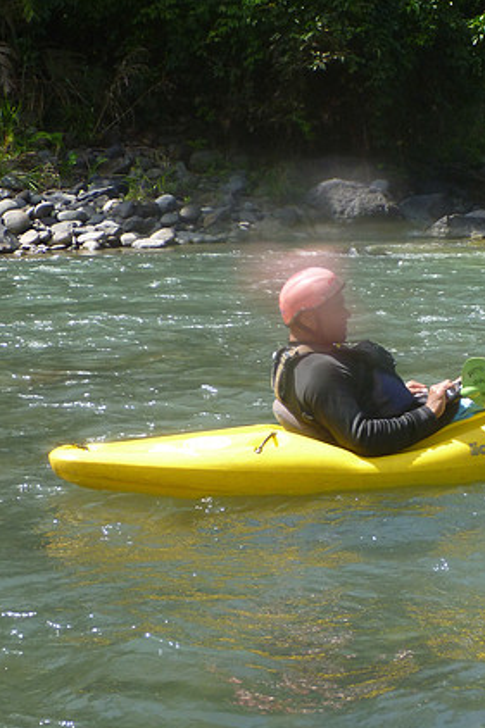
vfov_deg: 24.5
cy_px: 358
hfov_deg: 16.2
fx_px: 1679
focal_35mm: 83
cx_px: 456
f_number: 5
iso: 160
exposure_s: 1/320
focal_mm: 10.4
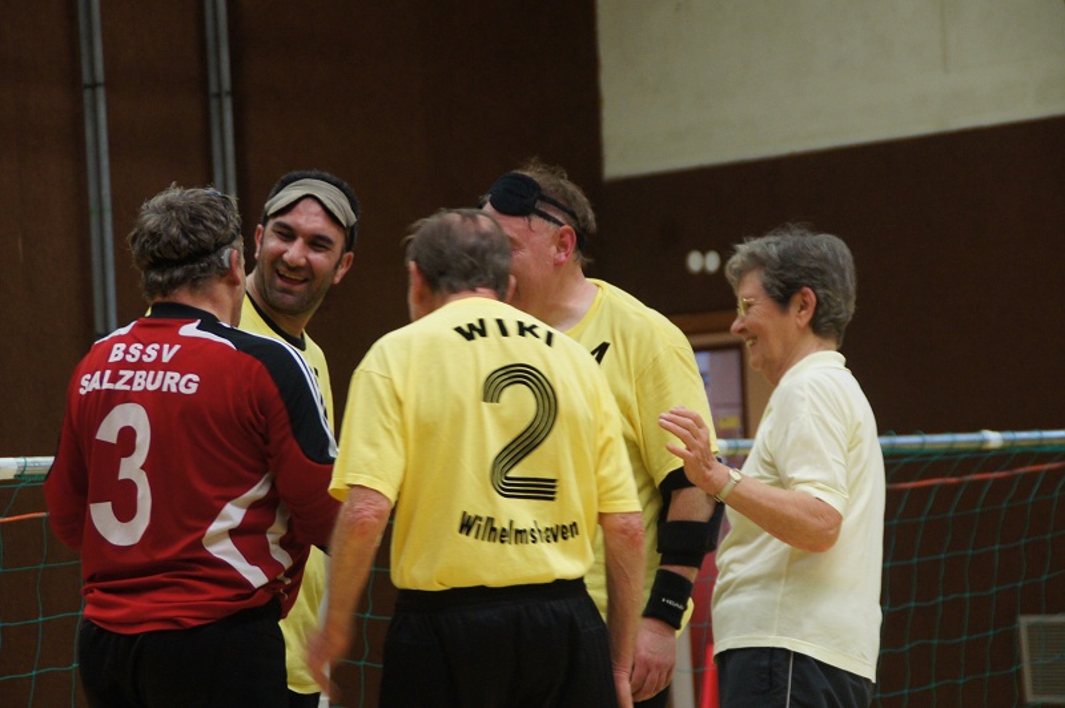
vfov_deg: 8.3
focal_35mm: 165
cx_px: 532
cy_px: 354
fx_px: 4877
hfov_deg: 12.5
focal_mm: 110
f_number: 5.6
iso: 1600
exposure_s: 1/40
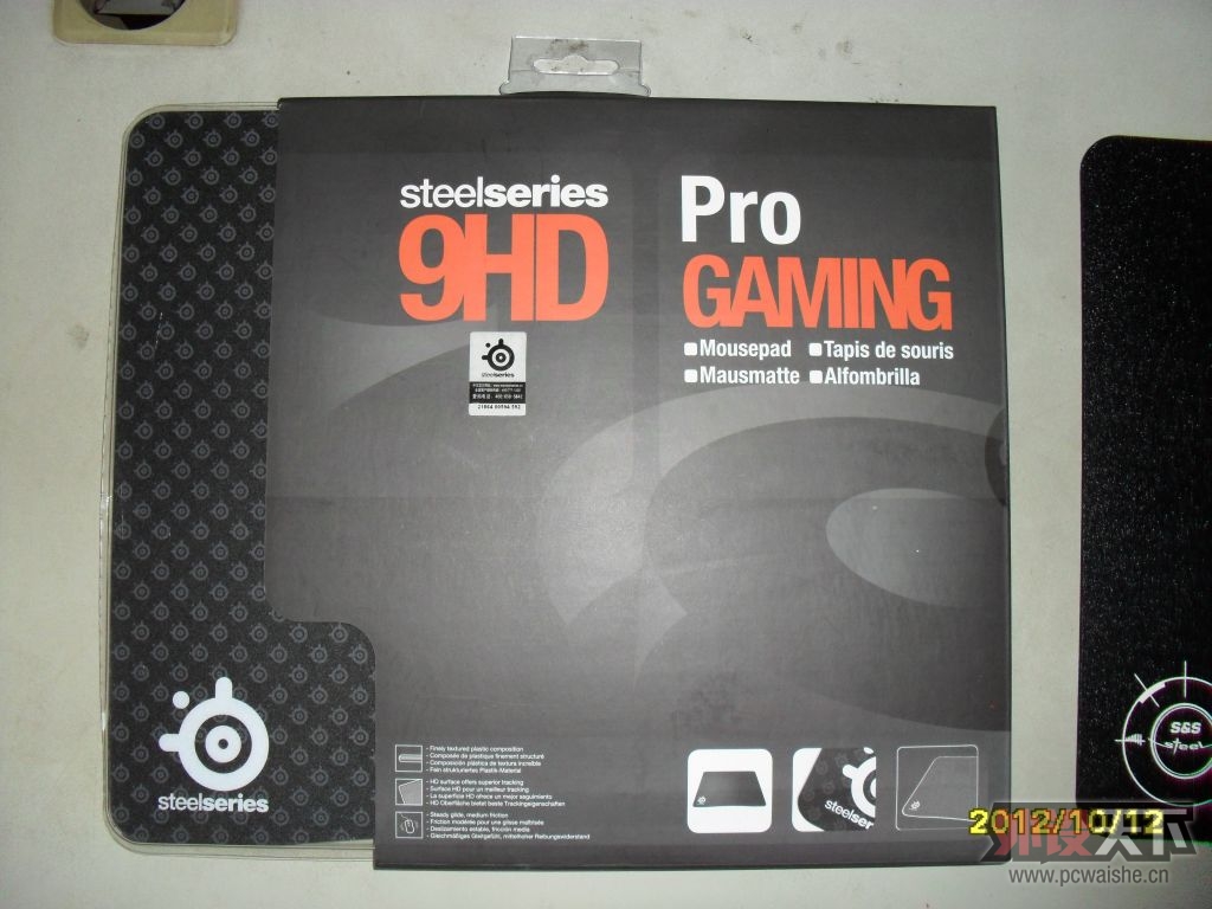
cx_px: 606
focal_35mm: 35
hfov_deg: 52.6
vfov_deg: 40.7
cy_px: 454
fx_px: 1225
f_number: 3.2
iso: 200
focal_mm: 6.3
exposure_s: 1/45
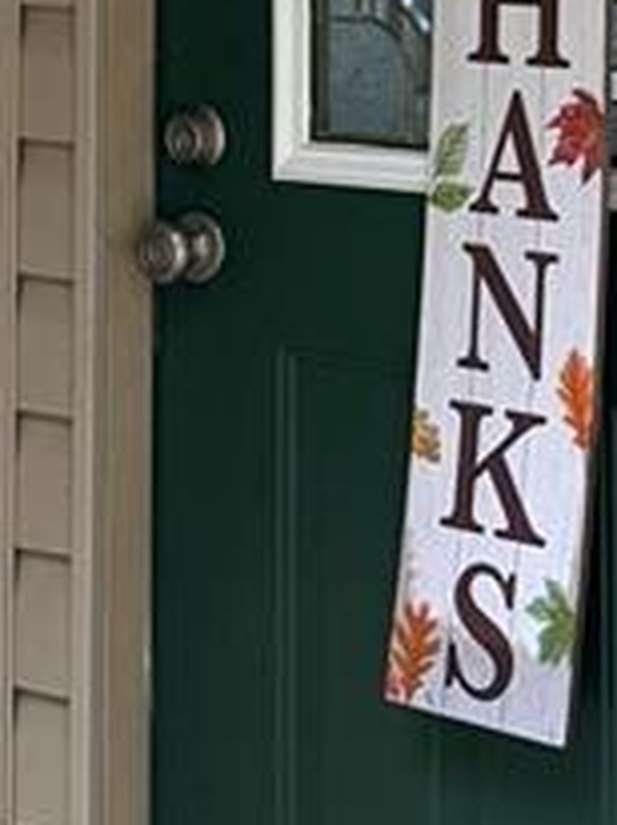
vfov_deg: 13.4
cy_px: -348
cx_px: 100
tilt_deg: +1.9
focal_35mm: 140
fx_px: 3334
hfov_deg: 10.5
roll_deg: -0.5
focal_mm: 6.76
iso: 400
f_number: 1.78
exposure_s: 1/60
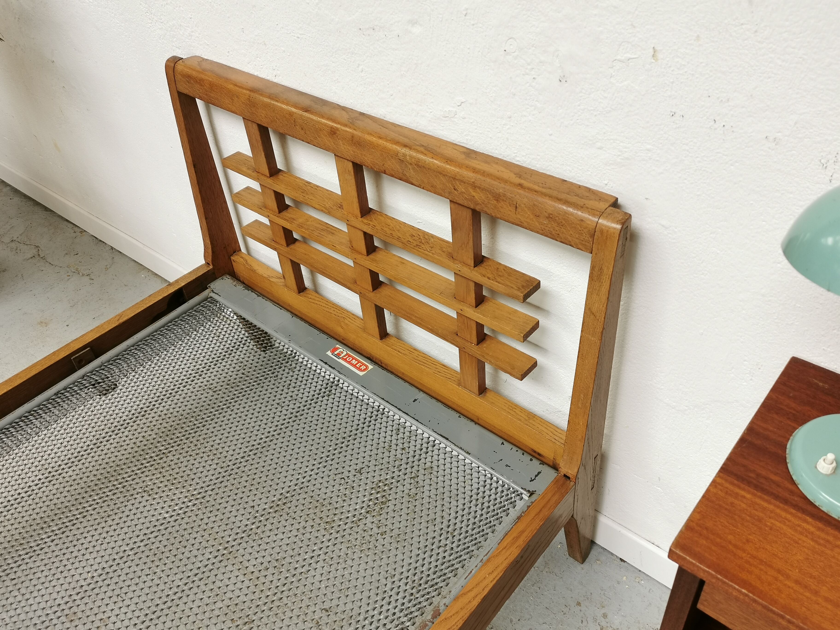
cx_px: 420
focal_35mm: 29
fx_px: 704
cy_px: 315
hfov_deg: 61.7
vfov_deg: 48.2
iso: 64
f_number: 1.8
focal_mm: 5.58
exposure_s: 1/100
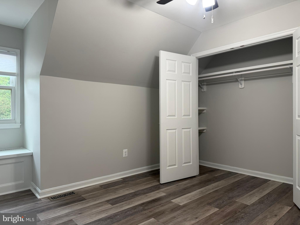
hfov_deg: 71.6
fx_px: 208
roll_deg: +0.3
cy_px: 112
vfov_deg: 56.8
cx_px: 150
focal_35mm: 24
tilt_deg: -0.8
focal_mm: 6.76
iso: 125
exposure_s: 1/60
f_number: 1.78
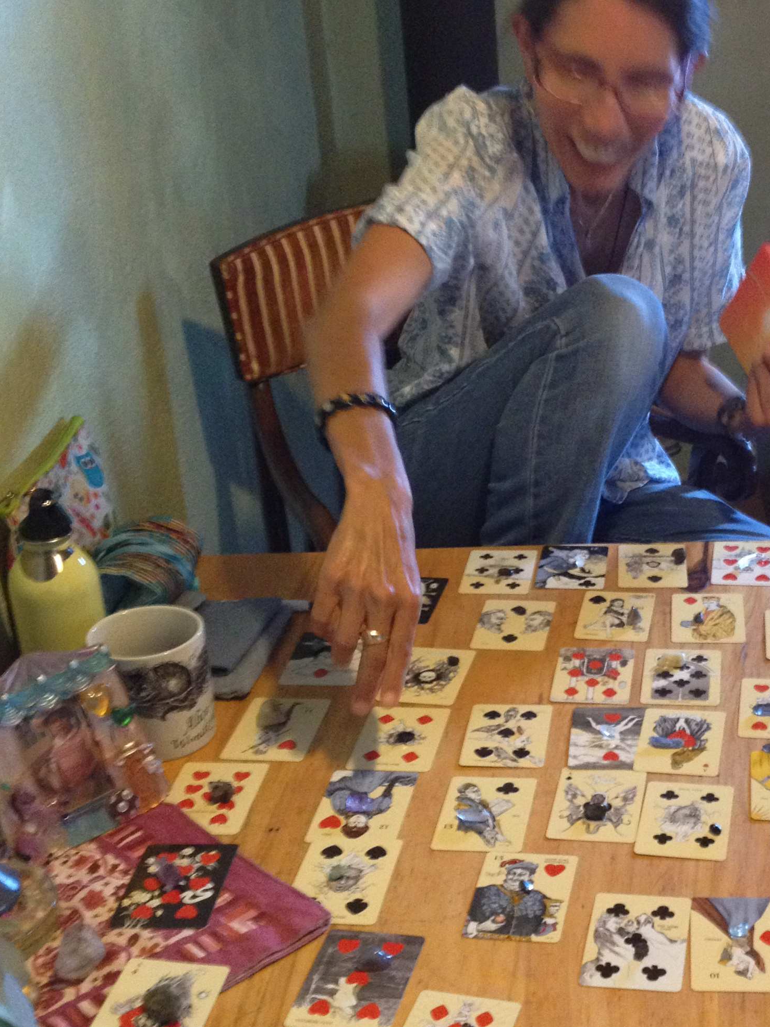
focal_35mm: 58
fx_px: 1721
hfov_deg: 24.7
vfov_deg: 33.2
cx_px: 635
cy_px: 592
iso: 320
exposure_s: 1/20
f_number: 2.4
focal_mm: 4.28
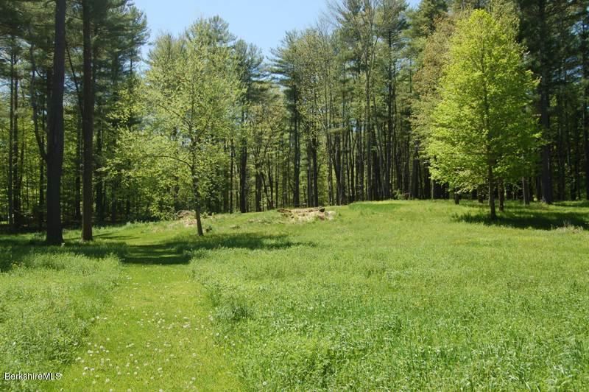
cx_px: 294
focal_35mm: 39
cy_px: 196
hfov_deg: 49.6
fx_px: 638
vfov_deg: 34.2
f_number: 8
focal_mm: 26
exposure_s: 1/250
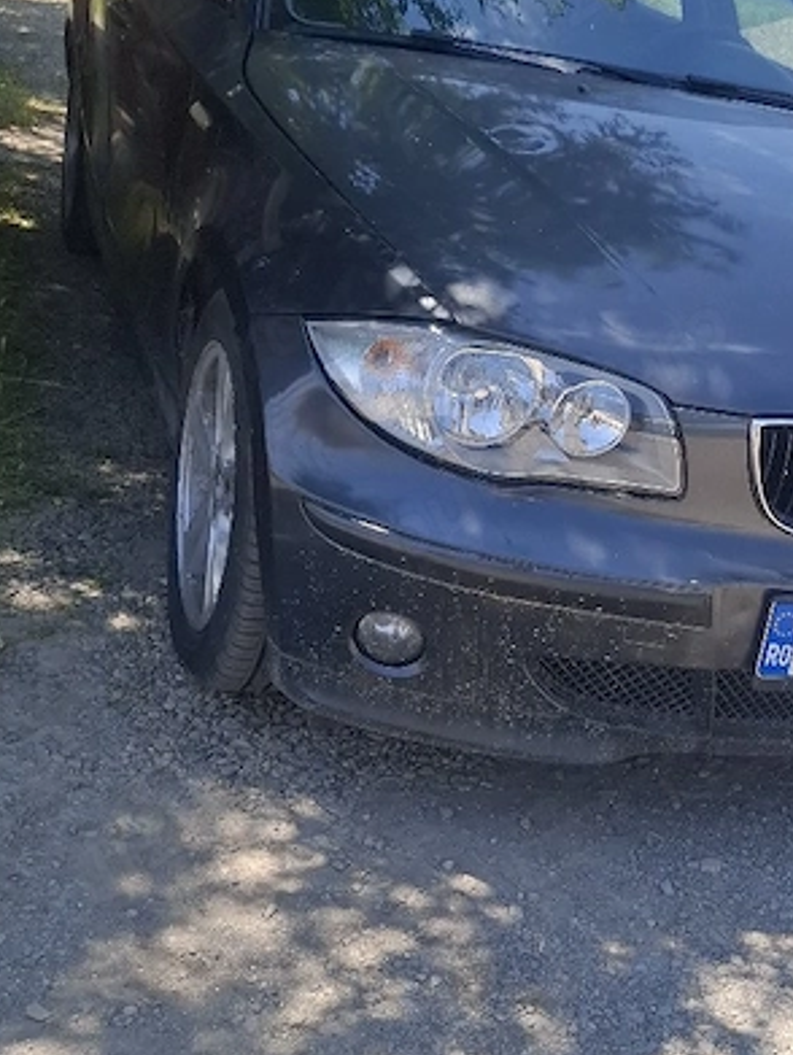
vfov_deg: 40.4
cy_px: 499
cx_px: 661
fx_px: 1433
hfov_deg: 30.0
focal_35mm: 47
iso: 50
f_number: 1.8
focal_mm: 5.54
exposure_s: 1/1111
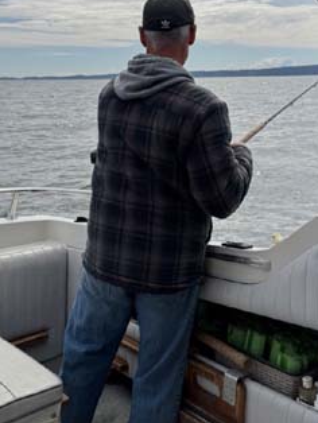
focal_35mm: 42
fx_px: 514
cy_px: 151
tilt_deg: -7.8
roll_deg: +0.3
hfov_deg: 34.3
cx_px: 181
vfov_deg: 44.3
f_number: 1.78
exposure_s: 1/9009
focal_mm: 6.76
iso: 80
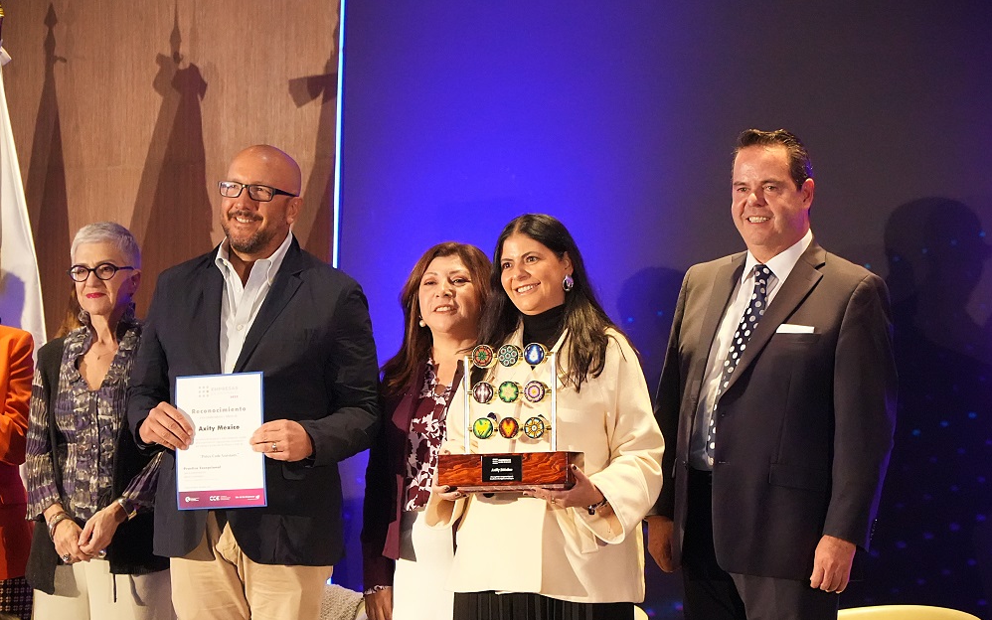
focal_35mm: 145
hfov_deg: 14.4
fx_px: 3921
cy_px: 329
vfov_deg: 9.0
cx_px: 496
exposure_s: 1/320
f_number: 4
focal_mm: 95
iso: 10000
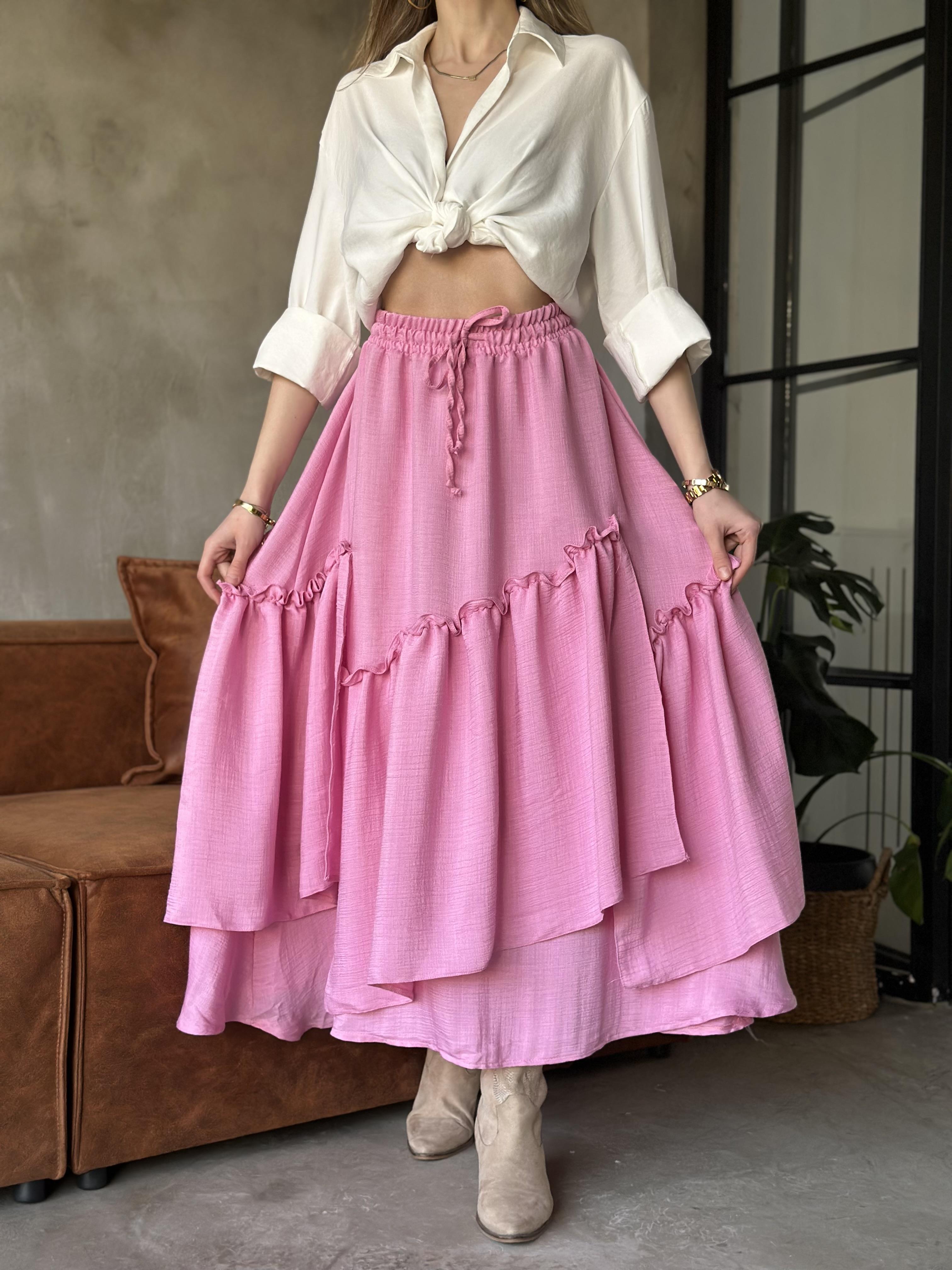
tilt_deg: -1.1
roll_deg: -0.7
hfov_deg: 30.3
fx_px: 1760
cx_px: 476
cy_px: 635
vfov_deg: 39.7
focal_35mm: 48
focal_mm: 6.86
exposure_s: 1/60
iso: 125
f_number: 1.78
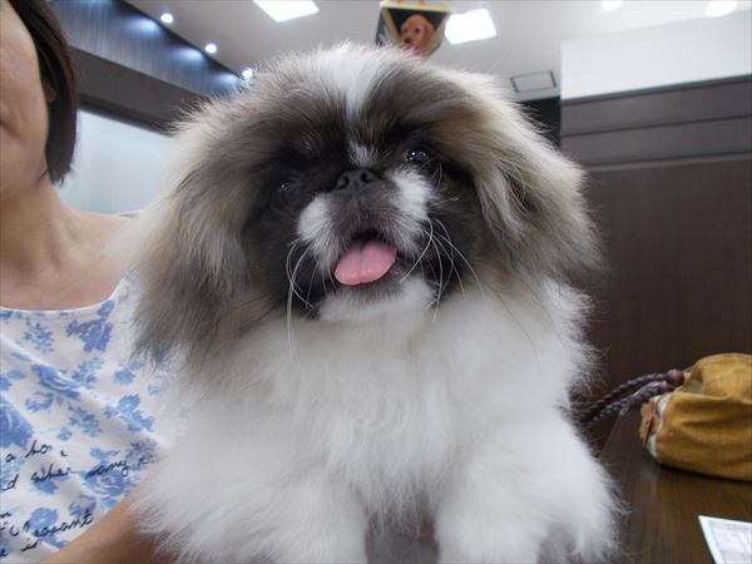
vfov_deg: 53.1
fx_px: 565
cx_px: 376
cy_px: 282
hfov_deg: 67.3
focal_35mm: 26
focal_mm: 4.6
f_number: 3.2
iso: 125
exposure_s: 1/25
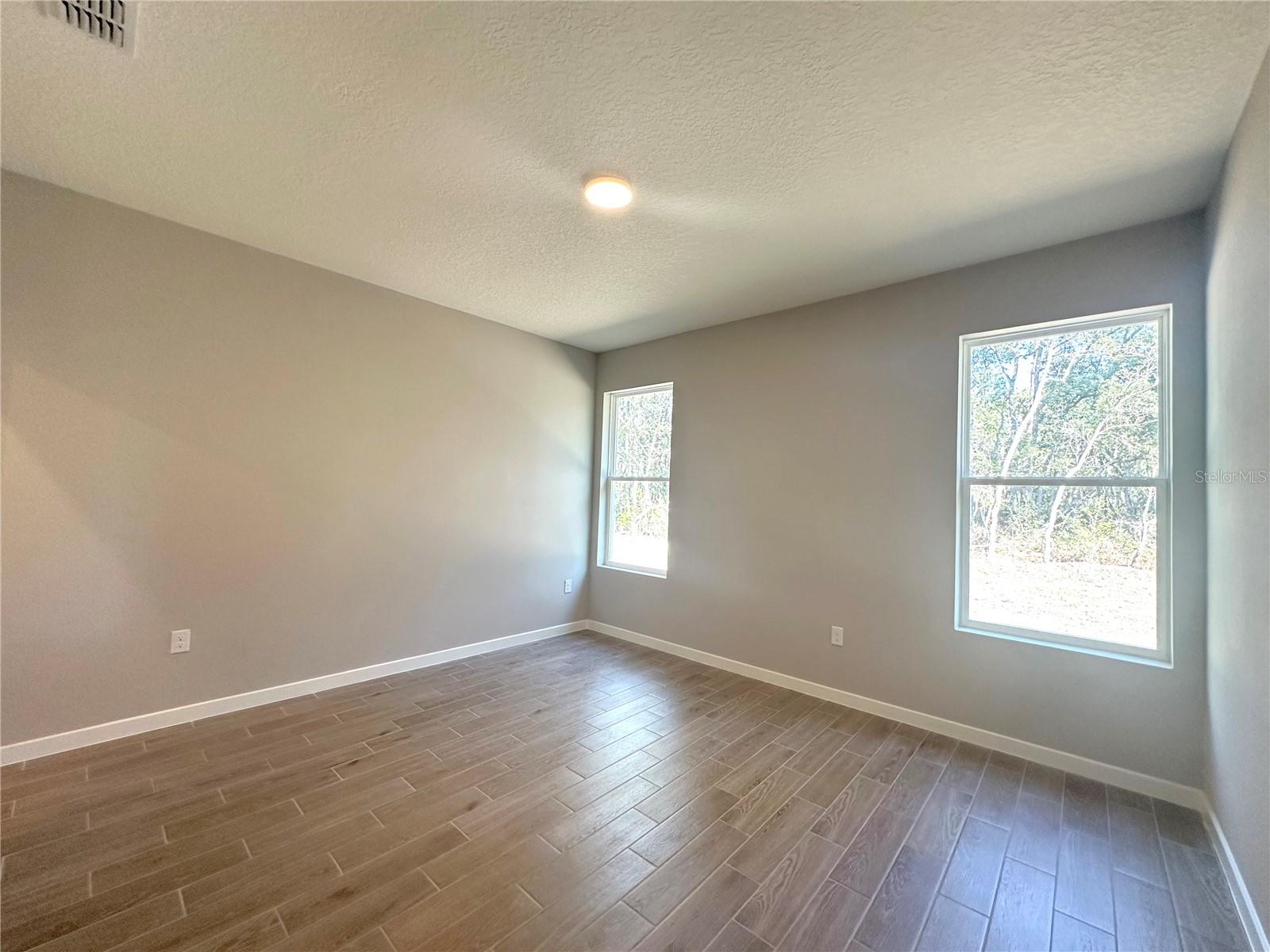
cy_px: 476
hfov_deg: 102.1
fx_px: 514
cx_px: 635
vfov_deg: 85.7
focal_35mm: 14
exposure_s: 1/120
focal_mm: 2.22
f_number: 2.2
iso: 200
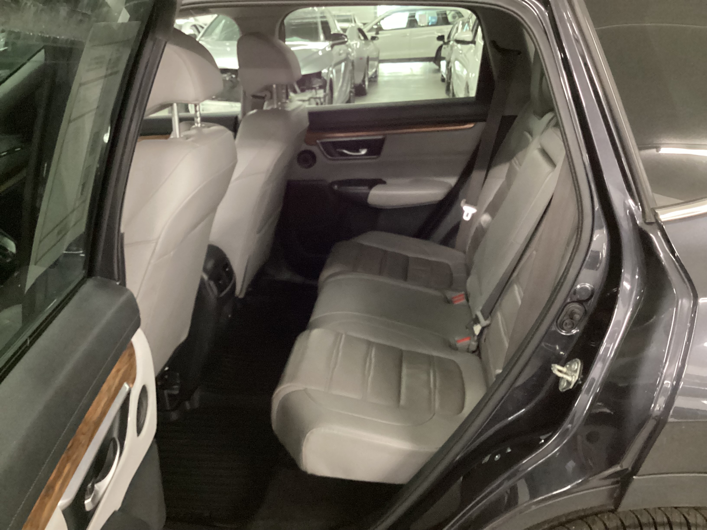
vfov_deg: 45.4
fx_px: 633
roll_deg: +1.1
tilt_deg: -23.0
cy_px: 265
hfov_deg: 58.4
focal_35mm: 31
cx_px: 354
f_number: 2.4
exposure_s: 1/20
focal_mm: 3.3
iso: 800
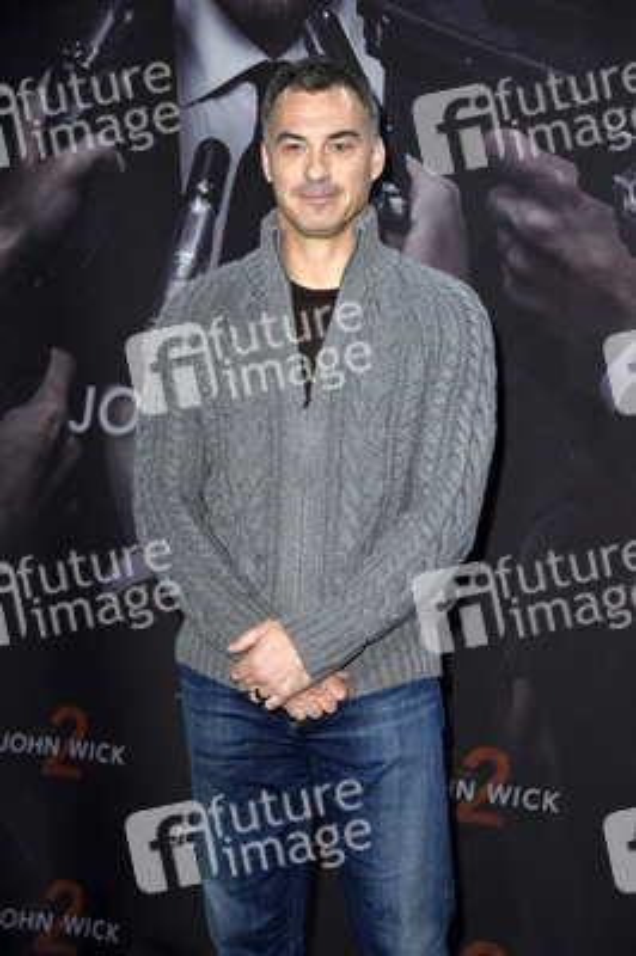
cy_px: 478
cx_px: 318
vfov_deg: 22.2
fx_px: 2442
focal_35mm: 92
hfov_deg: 14.8
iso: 800
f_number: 5.3
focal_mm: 92
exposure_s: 1/160
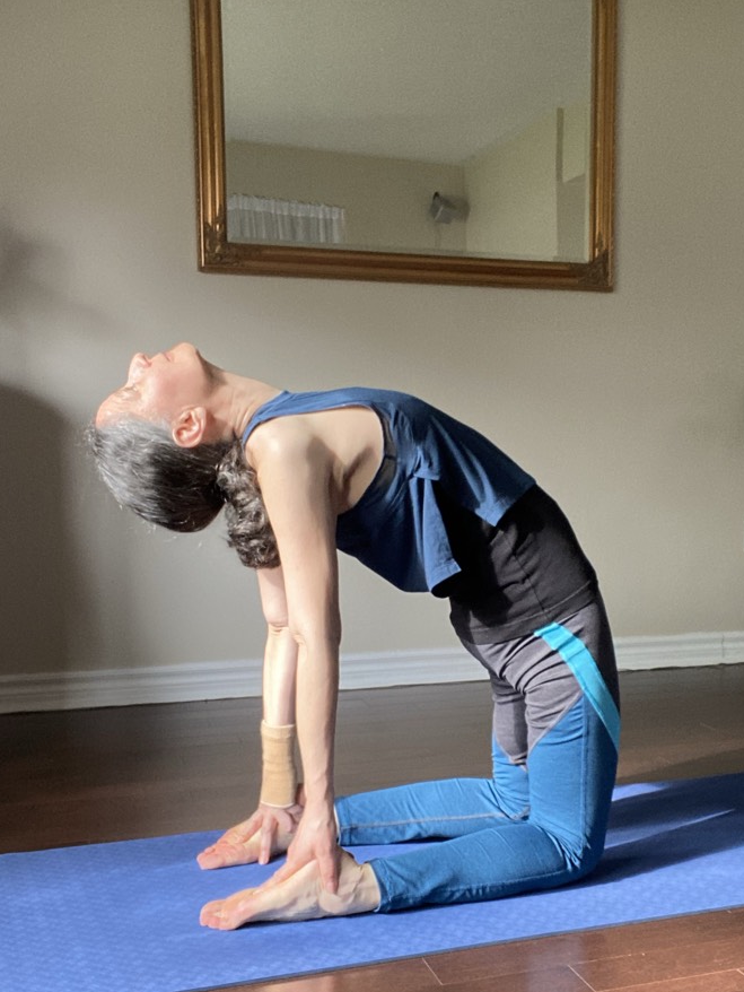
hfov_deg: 34.9
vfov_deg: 45.6
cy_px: 584
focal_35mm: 41
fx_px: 1174
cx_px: 481
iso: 125
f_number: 2.2
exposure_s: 1/60
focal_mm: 2.71
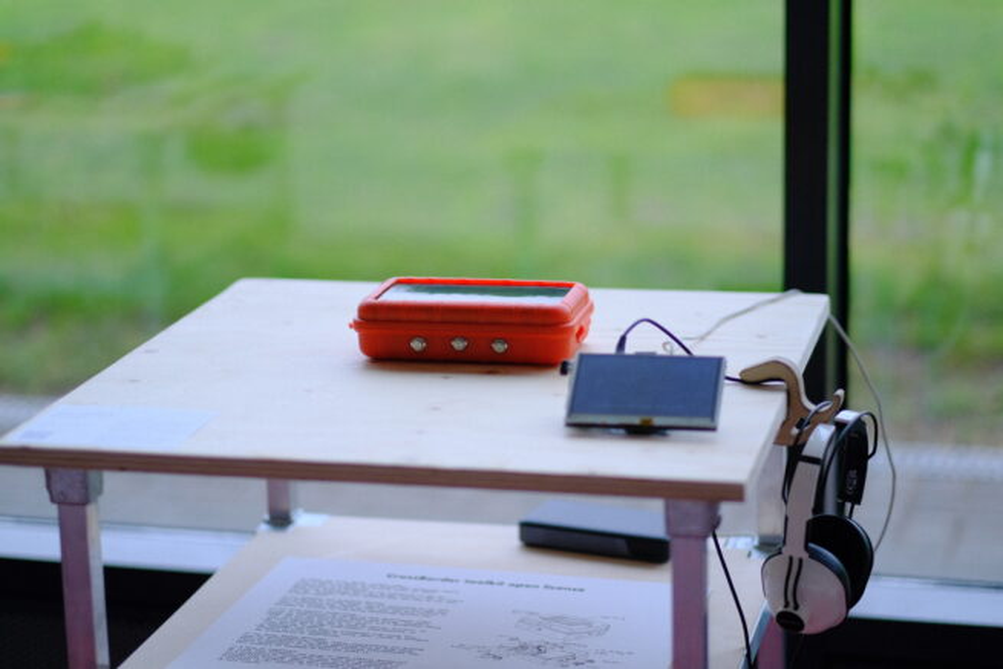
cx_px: 502
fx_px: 2341
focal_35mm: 84
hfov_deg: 24.2
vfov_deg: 16.3
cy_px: 334
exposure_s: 1/2200
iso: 800
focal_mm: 56
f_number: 1.2
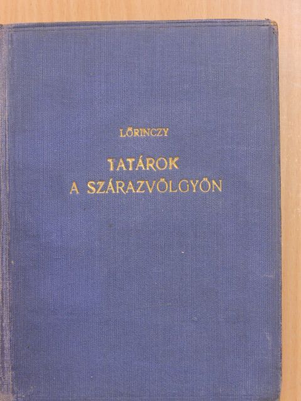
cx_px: 150
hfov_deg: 21.0
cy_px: 200
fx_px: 812
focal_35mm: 70
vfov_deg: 27.8
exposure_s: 1/8
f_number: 8
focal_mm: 12.5
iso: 800
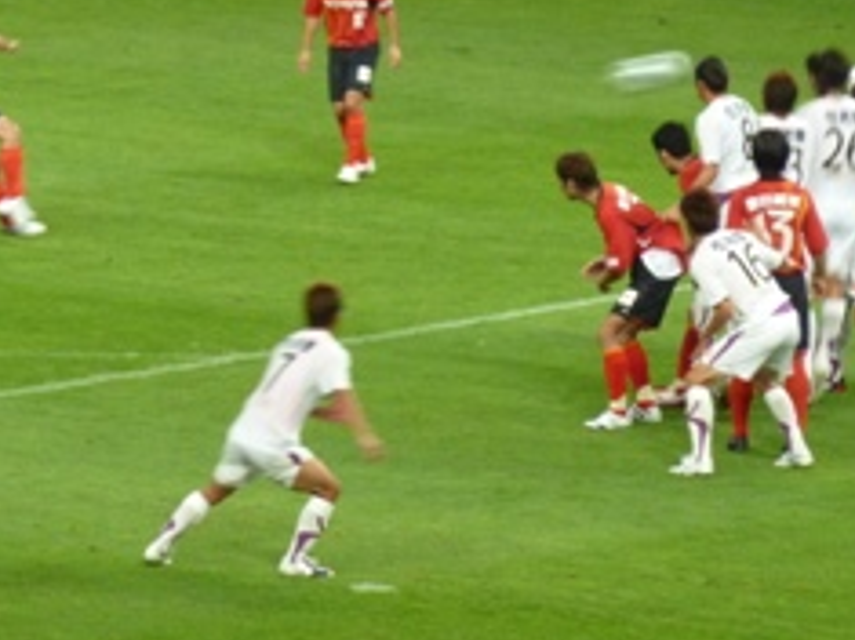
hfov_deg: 4.0
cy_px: 87
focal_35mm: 495
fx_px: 12220
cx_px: 226
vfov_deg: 3.0
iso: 400
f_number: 4.7
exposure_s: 1/50
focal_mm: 42.6
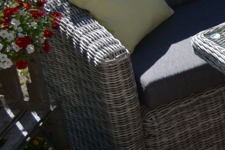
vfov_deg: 7.1
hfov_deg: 9.8
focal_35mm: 194
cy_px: 35
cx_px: 473
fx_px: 1212
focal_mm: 30
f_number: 4.5
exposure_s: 1/640
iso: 100
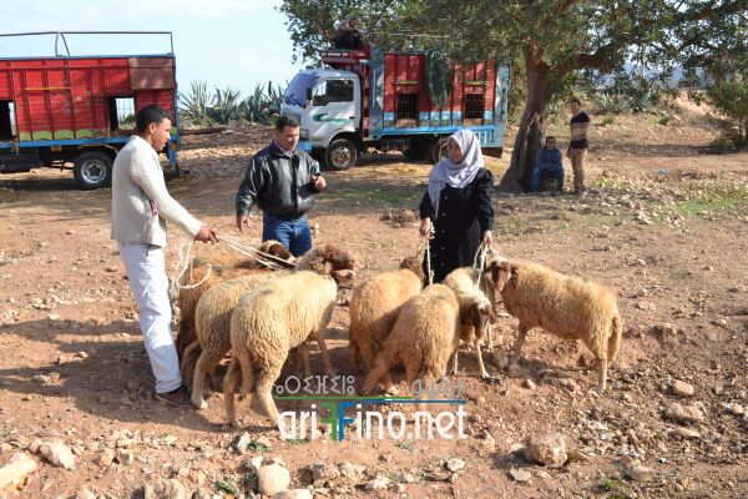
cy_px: 250
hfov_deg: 57.2
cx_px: 374
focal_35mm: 33
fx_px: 686
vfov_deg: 40.0
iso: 100
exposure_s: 1/250
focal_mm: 22
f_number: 8
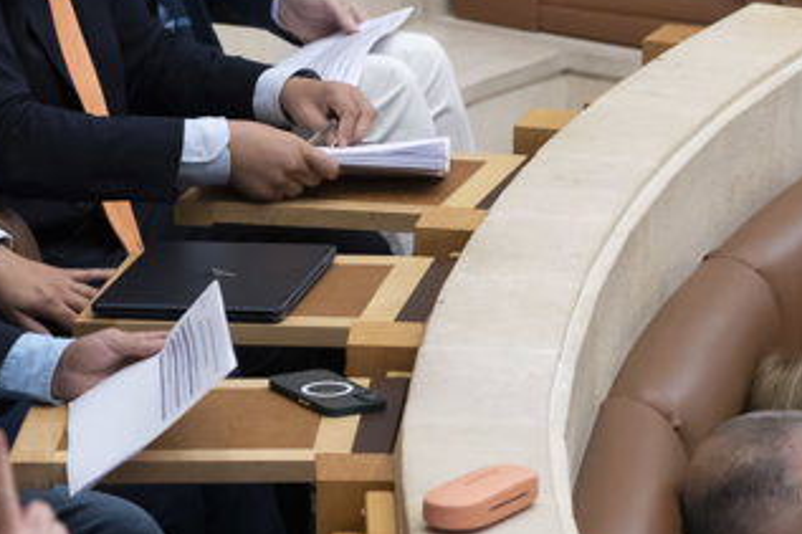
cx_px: 554
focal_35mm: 309
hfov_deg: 6.7
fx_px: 6880
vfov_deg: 4.4
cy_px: 100
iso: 3200
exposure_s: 1/160
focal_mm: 100
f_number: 4
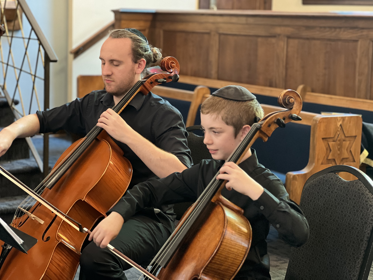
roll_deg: -1.5
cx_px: 186
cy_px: 140
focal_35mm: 77
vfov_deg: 19.1
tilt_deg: -8.3
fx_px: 830
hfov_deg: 25.3
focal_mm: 9
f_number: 2.8
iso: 320
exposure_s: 1/30
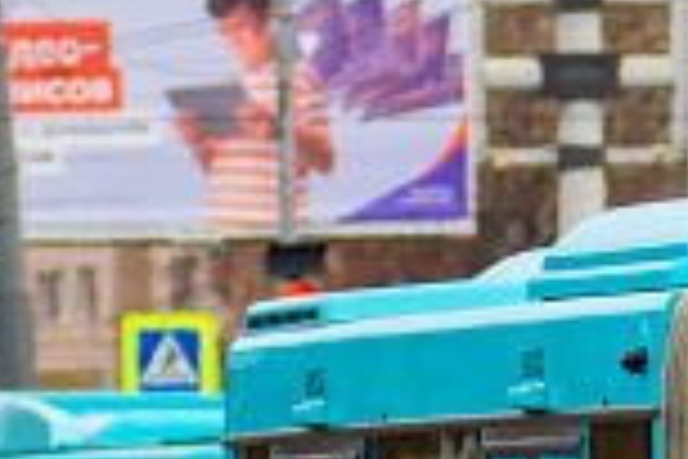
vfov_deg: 1.8
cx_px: 1372
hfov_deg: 2.6
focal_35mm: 785
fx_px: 15001
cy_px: 378
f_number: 4.5
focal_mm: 100
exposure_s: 1/800
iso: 200
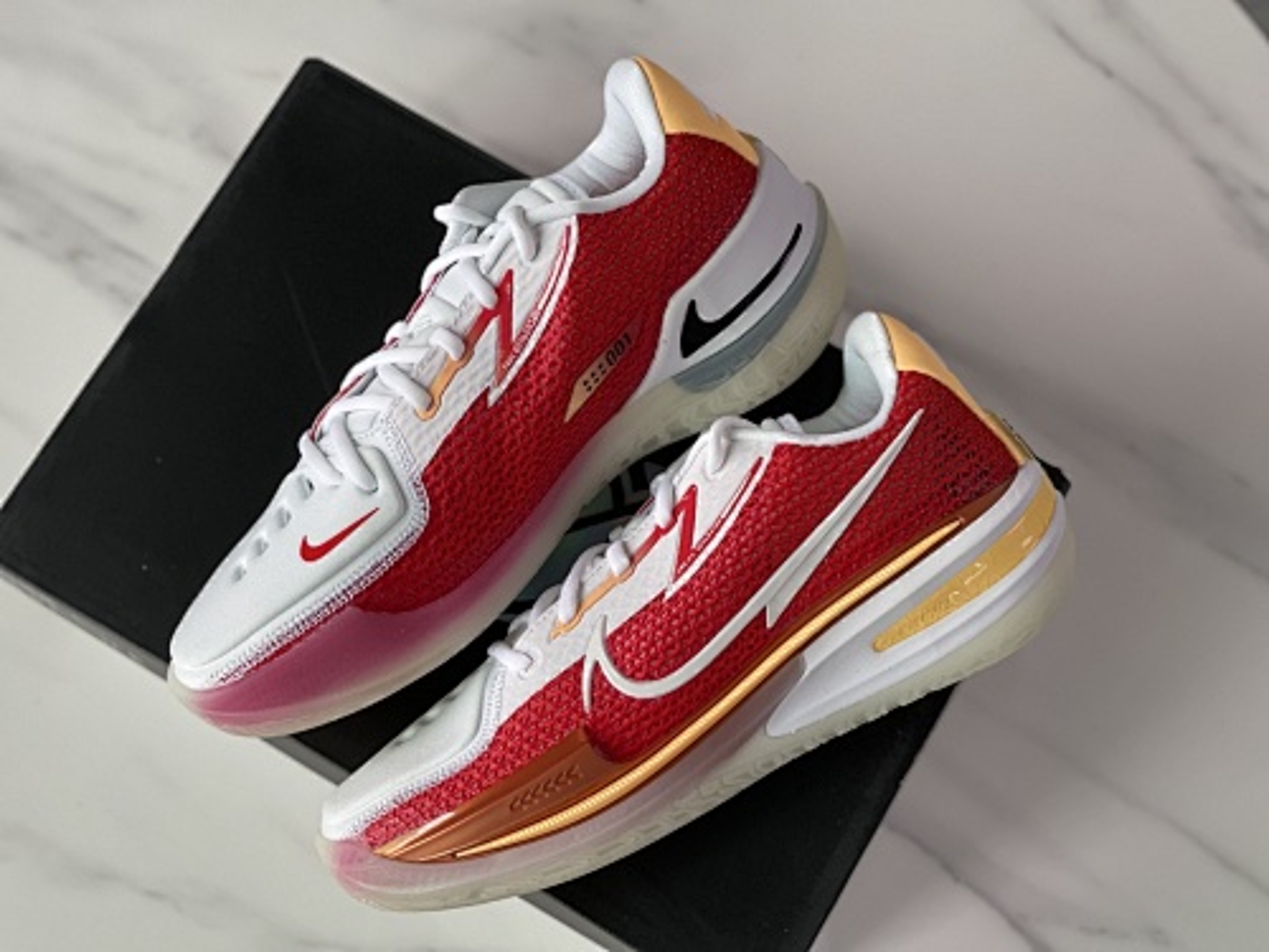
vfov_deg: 22.9
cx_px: 634
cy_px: 476
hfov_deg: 30.3
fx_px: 2346
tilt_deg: -76.2
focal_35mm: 64
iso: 100
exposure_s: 1/121
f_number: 2.2
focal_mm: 7.5
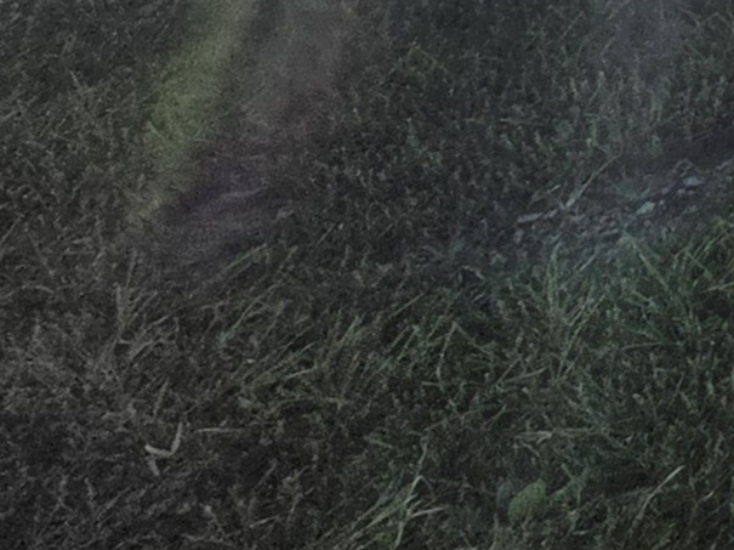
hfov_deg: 12.5
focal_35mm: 86
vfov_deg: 12.9
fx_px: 1822
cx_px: 2059
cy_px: -779
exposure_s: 1/2327
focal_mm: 2.2
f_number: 1.9
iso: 32
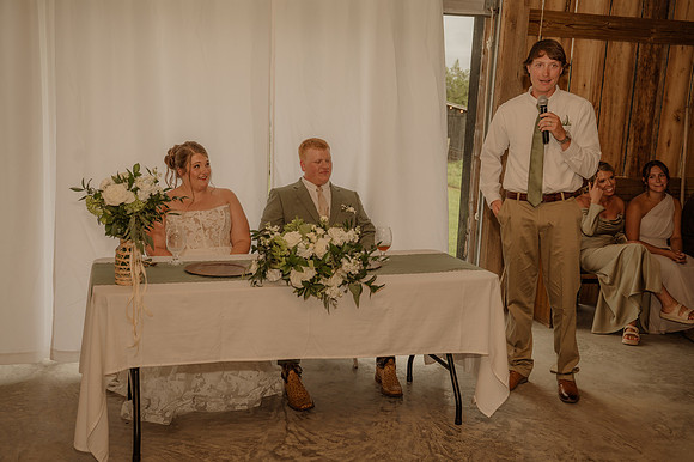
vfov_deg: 34.8
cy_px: 231
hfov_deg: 50.4
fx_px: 737
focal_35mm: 38
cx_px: 347
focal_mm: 37
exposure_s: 1/200
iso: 500
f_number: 4
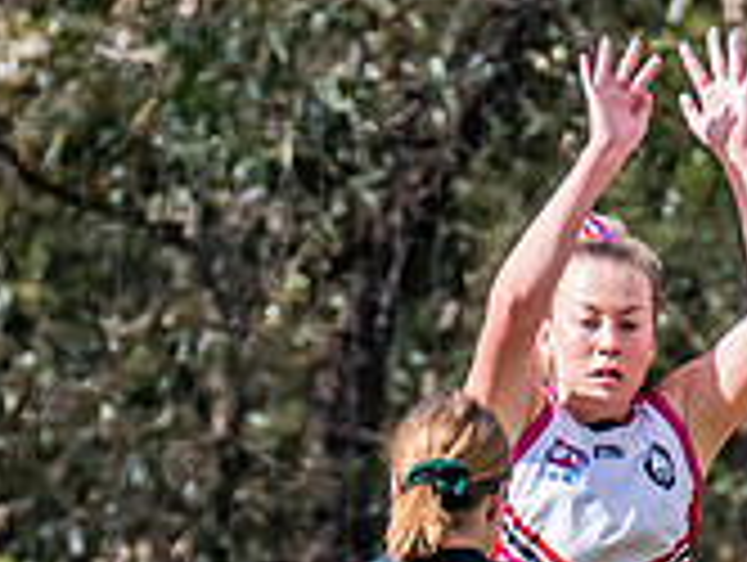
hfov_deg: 0.7
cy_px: 652
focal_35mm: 2870
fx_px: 62023
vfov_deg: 0.5
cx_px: 241
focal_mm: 420
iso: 800
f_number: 8
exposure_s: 1/1600
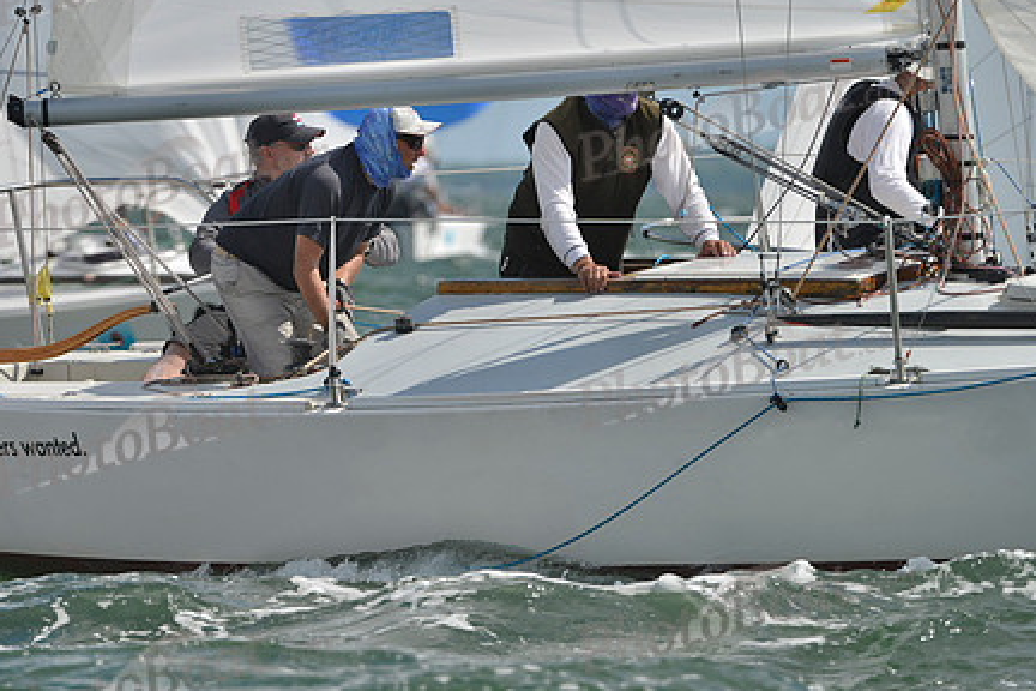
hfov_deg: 4.3
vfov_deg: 2.8
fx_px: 13899
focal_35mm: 483
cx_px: 456
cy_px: 277
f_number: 7.1
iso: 200
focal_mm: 360
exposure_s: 1/1000
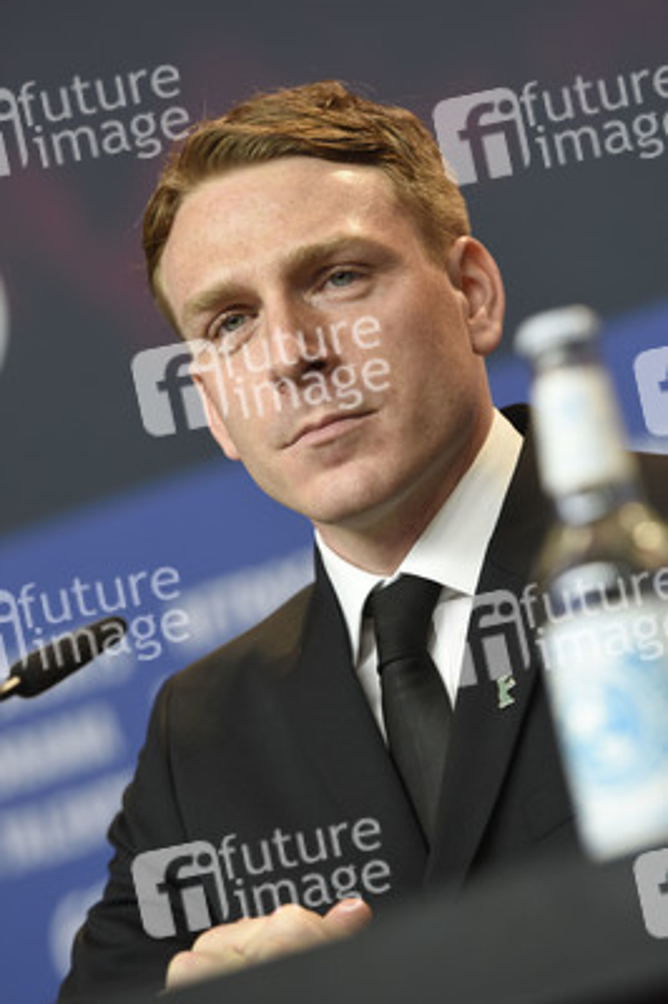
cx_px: 334
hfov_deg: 6.3
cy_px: 502
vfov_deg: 9.5
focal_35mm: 218
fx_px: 6064
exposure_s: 1/250
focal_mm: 145
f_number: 3.5
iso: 640
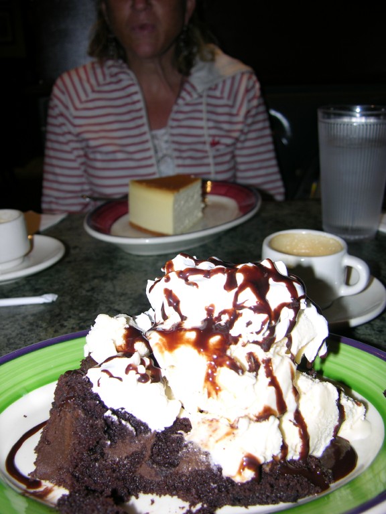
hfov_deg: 40.7
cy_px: 257
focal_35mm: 35
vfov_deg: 52.6
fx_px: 520
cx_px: 193
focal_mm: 8.9
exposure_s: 1/60.1
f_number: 2.8
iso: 50
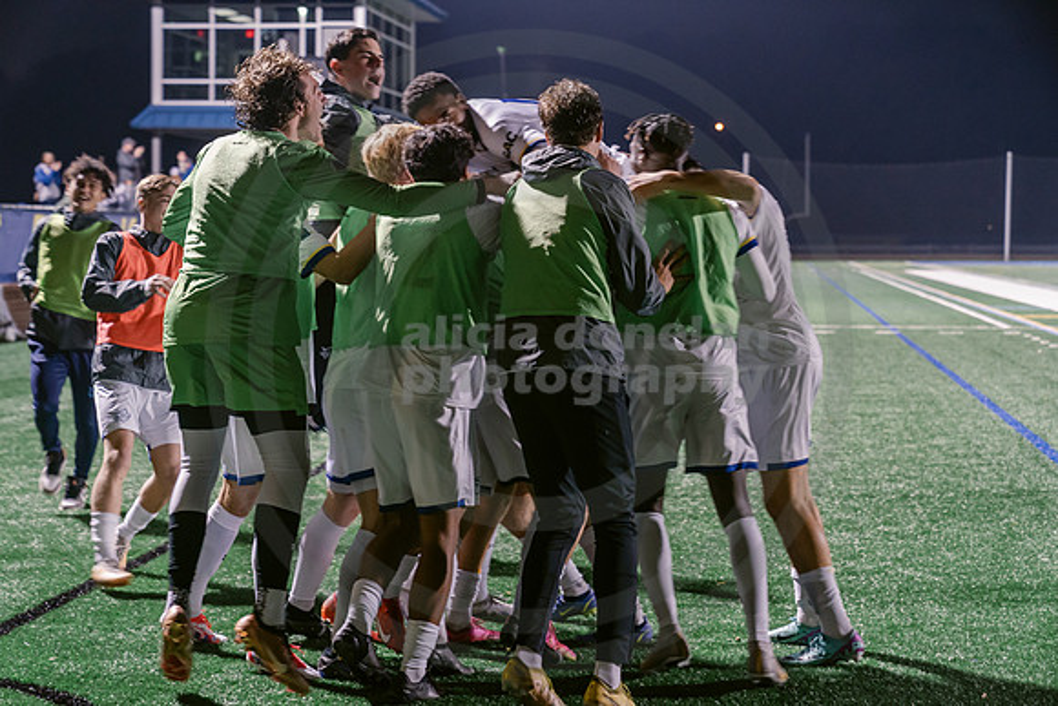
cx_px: 529
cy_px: 353
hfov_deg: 28.8
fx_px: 2058
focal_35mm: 70
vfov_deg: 19.5
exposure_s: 1/125
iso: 2500
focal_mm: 70
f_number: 3.5
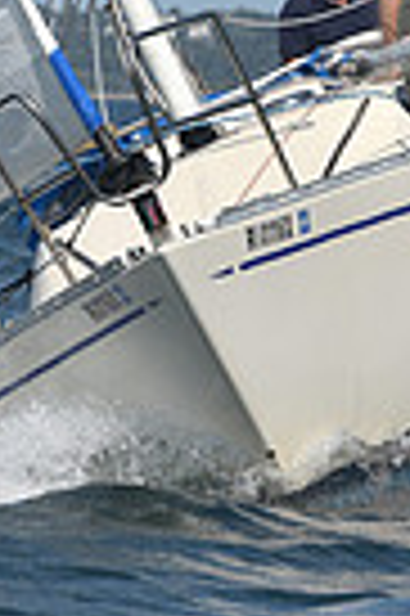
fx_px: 9779
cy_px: -205
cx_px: 135
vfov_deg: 3.6
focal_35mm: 571
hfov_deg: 2.4
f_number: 6.3
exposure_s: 1/1000
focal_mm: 135
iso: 250
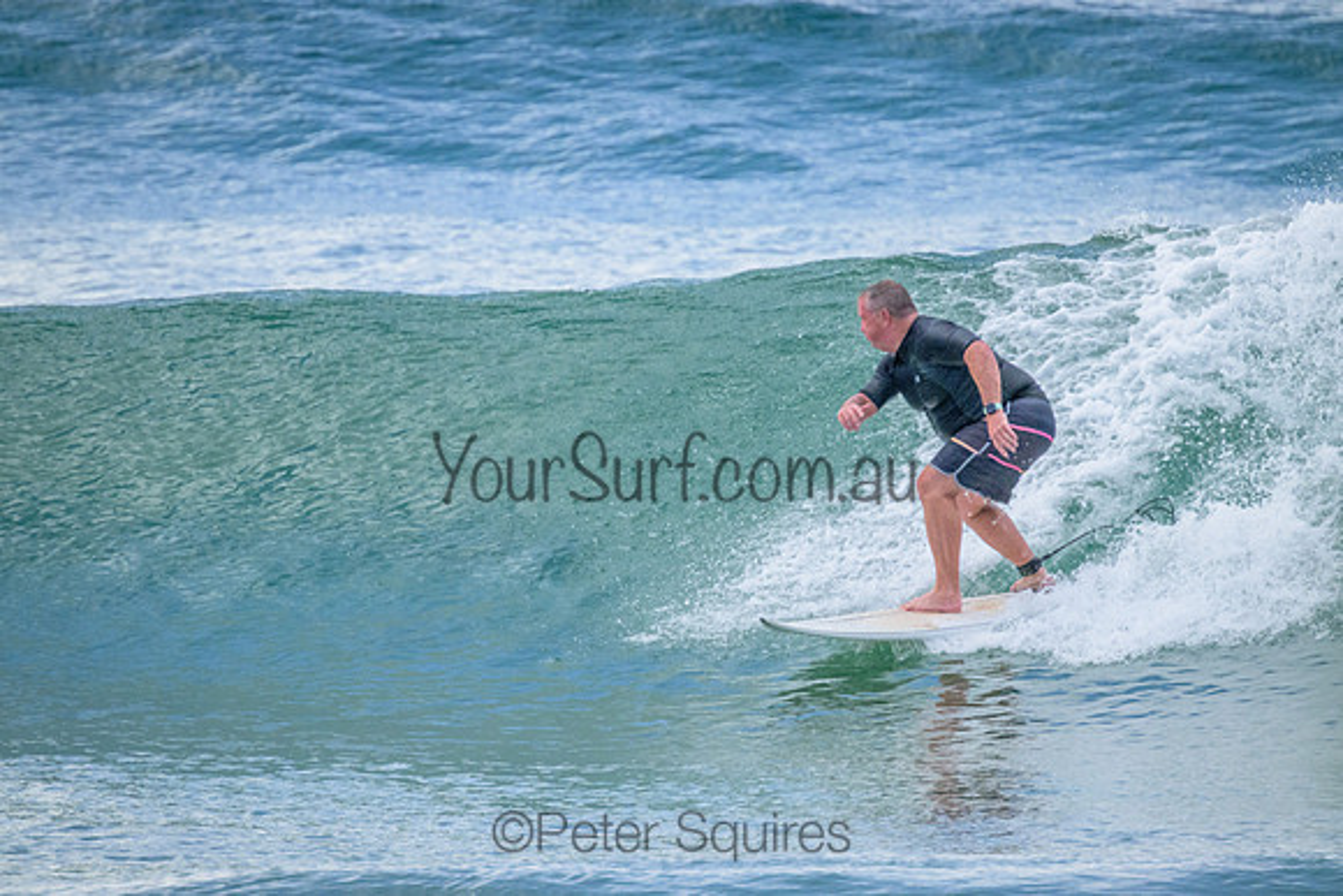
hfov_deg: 2.6
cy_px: 448
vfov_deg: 1.7
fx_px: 29850
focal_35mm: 800
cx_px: 672
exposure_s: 1/1250
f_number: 11
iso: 3600
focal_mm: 800
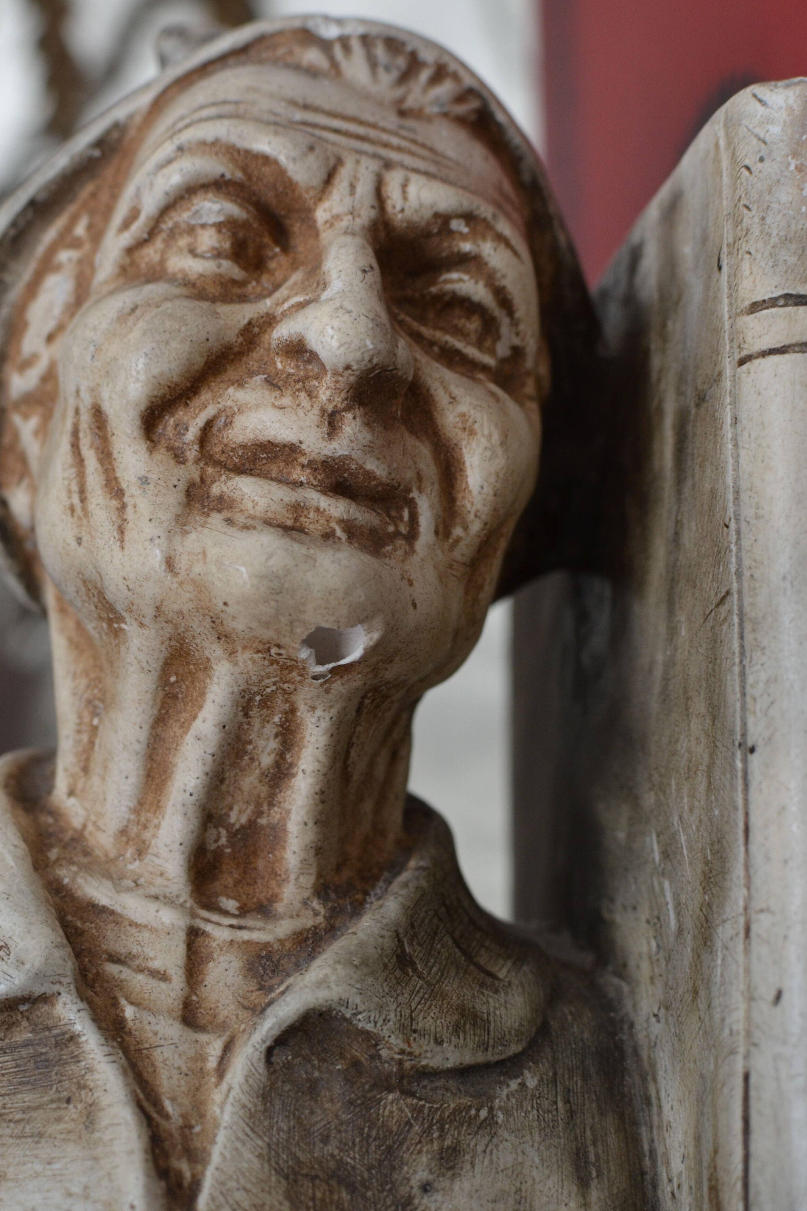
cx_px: 322
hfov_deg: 19.5
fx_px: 2342
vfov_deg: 29.0
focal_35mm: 70
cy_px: 633
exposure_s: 1/100
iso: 400
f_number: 5
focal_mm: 35
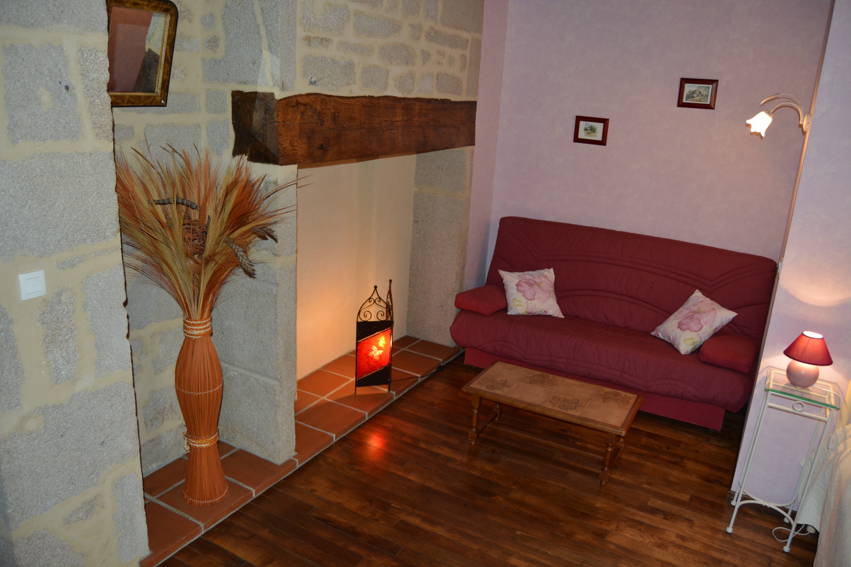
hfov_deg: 67.4
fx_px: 638
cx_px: 426
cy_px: 284
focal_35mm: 27
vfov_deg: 47.9
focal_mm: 18
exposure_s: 1/160
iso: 800
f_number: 3.5
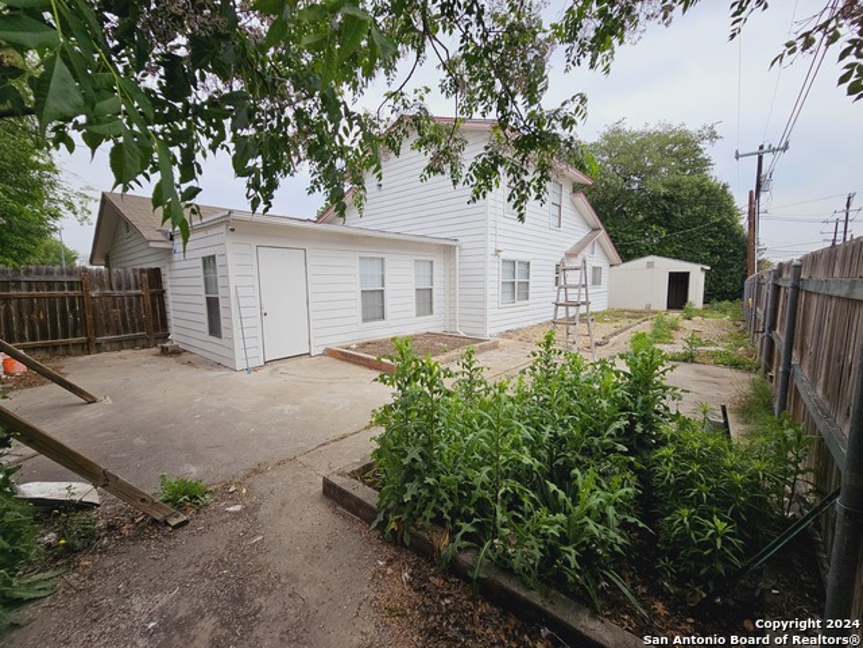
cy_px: 324
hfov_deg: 106.2
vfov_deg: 89.9
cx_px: 432
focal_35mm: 13
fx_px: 324
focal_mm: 2.2
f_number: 2.2
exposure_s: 1/1453
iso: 50
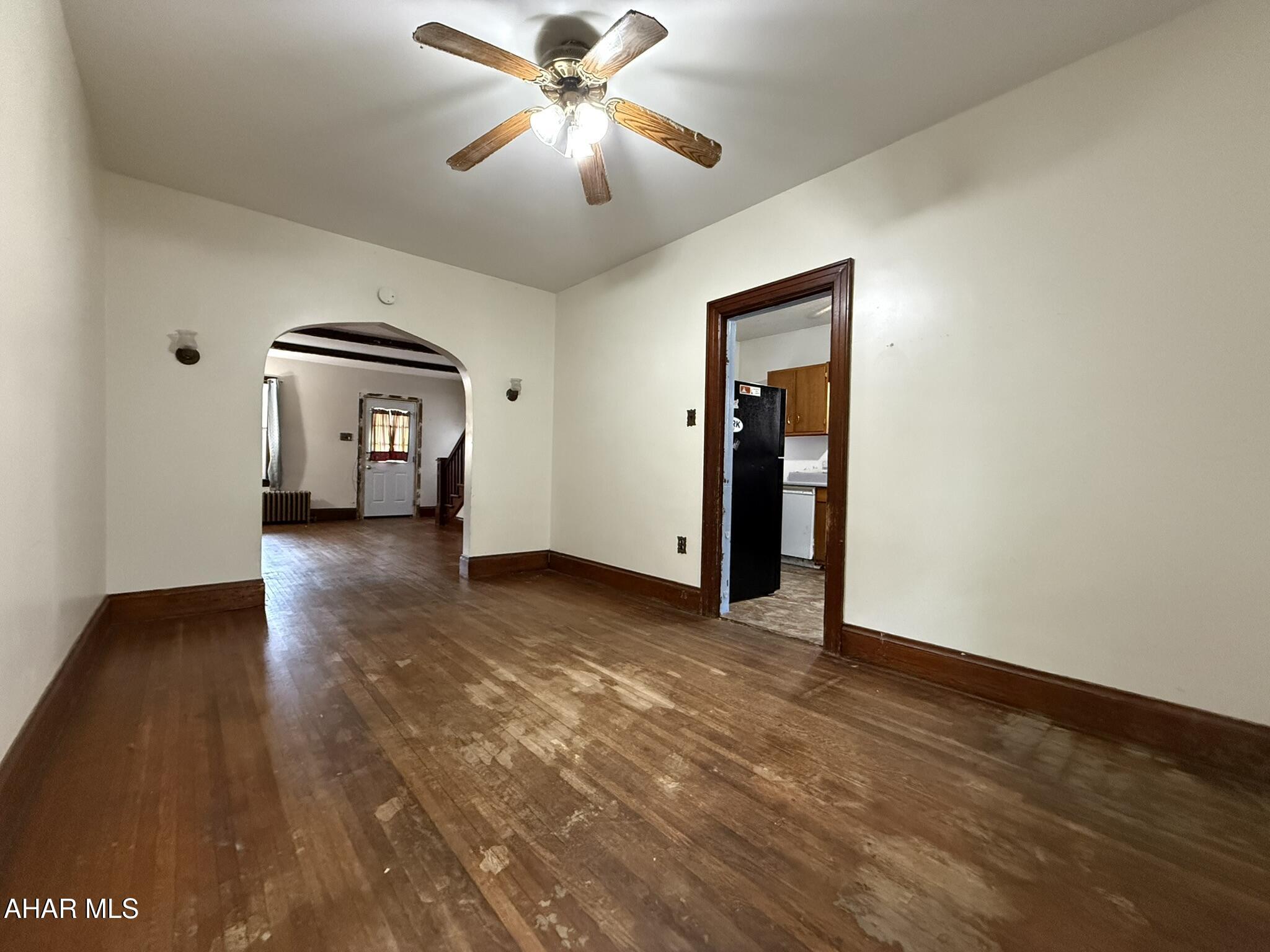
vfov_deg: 85.7
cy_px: 476
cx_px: 635
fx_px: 514
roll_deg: -1.5
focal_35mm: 14
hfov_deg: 102.1
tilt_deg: +0.4
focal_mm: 2.22
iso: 800
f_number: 2.2
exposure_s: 1/60
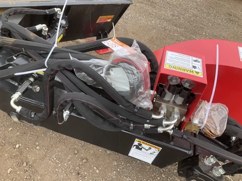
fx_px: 203
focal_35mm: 29
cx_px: 121
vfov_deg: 48.2
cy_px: 90
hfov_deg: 61.7
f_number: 1.8
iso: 25
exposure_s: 1/454
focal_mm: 3
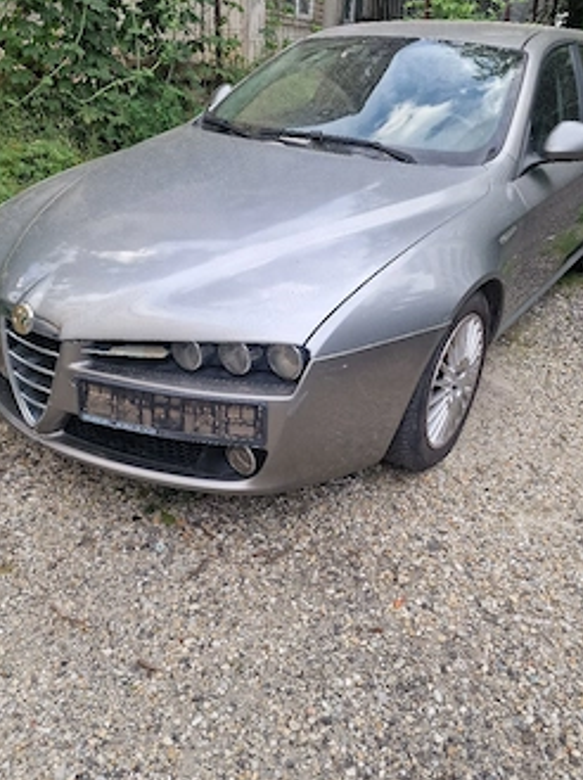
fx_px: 630
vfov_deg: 63.4
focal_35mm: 28
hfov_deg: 49.7
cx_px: 292
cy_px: 363
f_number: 1.8
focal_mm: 6.4
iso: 50
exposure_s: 1/182
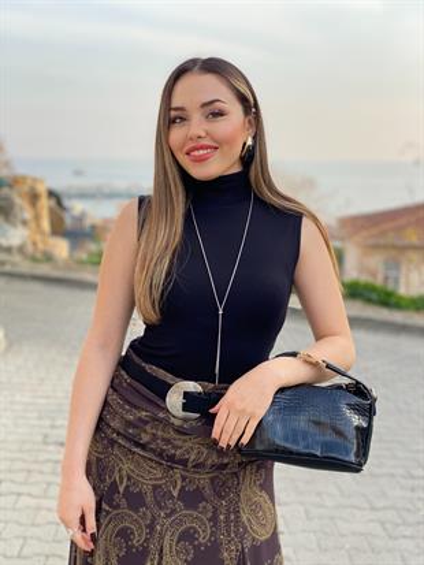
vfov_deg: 36.8
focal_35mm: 52
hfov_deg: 28.0
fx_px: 849
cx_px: 212
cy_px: 282
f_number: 2
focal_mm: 6
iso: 20
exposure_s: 1/122
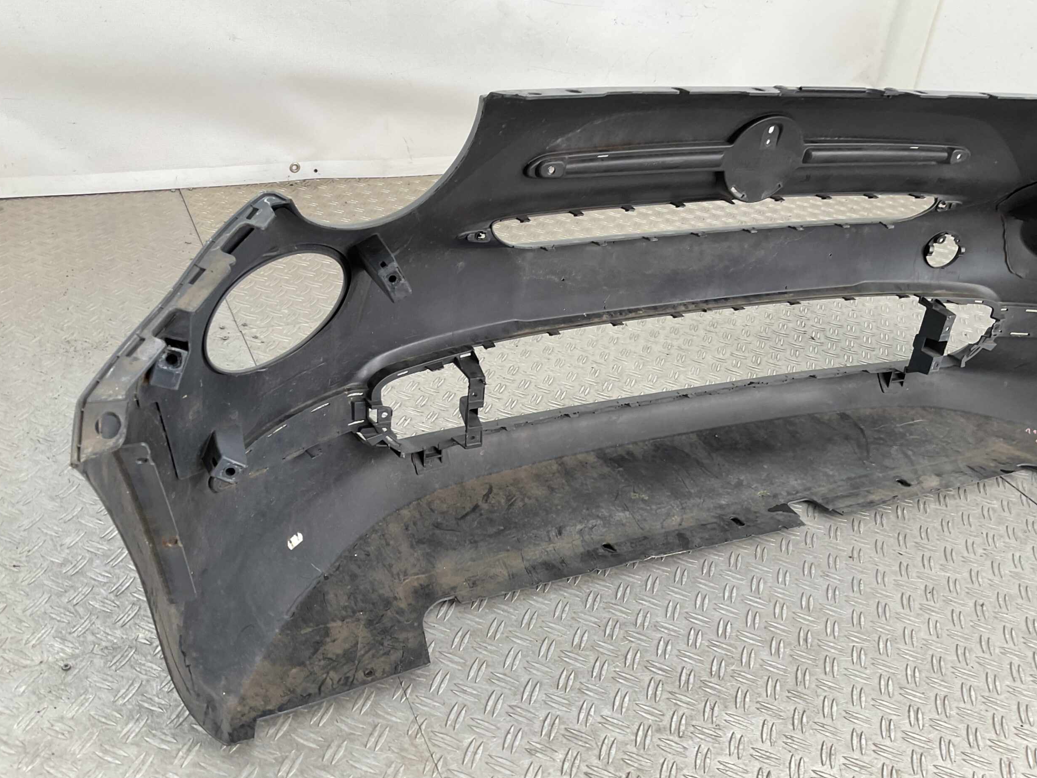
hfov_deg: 60.0
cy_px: 388
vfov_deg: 46.8
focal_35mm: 30
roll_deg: -10.4
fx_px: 899
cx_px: 504
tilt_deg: -32.3
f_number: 1.8
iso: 25
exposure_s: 1/120
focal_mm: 3
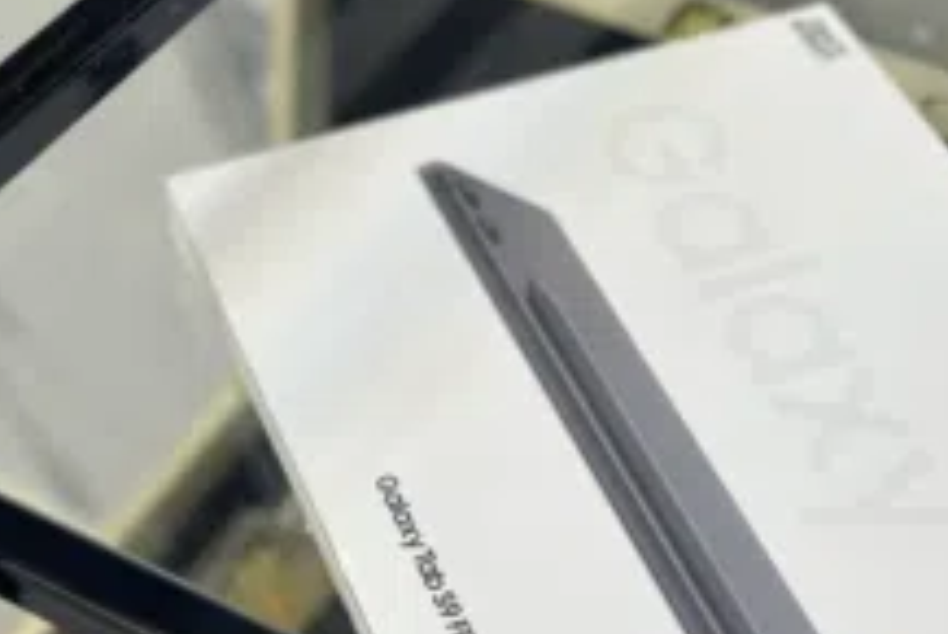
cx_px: 585
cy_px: 105
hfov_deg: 22.1
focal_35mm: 92
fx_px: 2424
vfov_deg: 14.8
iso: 125
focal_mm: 6.86
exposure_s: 1/100
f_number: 1.78
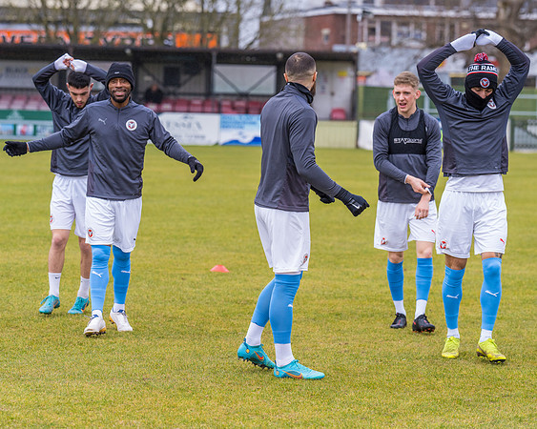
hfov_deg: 12.7
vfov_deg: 10.2
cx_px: 291
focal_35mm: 152
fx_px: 2415
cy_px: 214
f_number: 4
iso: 800
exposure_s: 1/2000
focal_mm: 135
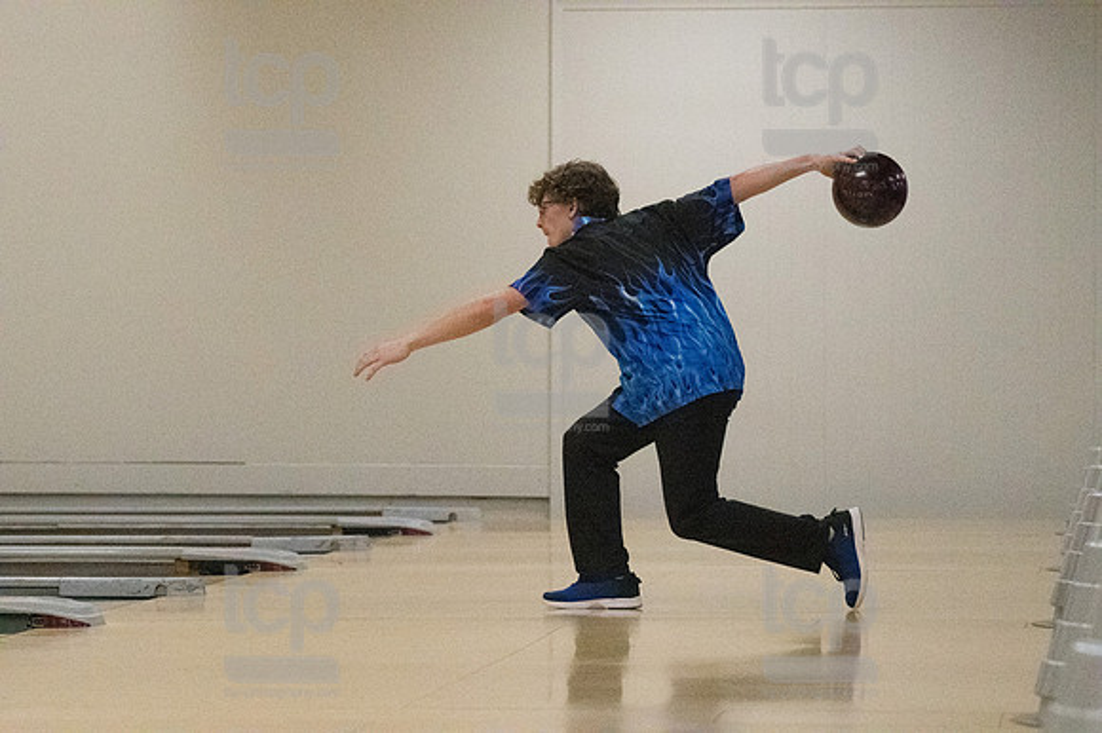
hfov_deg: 13.4
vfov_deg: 9.0
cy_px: 366
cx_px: 551
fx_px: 4681
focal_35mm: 153
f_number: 4
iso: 10000
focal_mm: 102
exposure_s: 1/1250
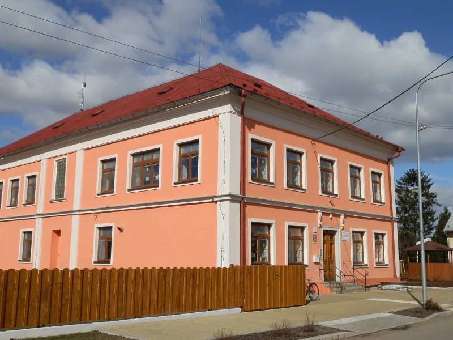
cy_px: 170
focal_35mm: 37
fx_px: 484
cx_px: 226
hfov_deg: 50.1
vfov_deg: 38.7
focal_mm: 6.78
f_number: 10.1
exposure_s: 1/320
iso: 64
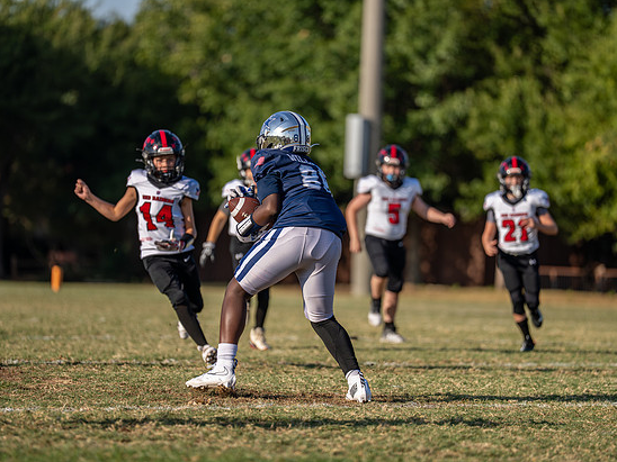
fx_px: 3886
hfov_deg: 9.1
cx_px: 297
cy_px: 230
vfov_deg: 6.8
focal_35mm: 218
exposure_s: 1/3200
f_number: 2.8
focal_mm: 200
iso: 100
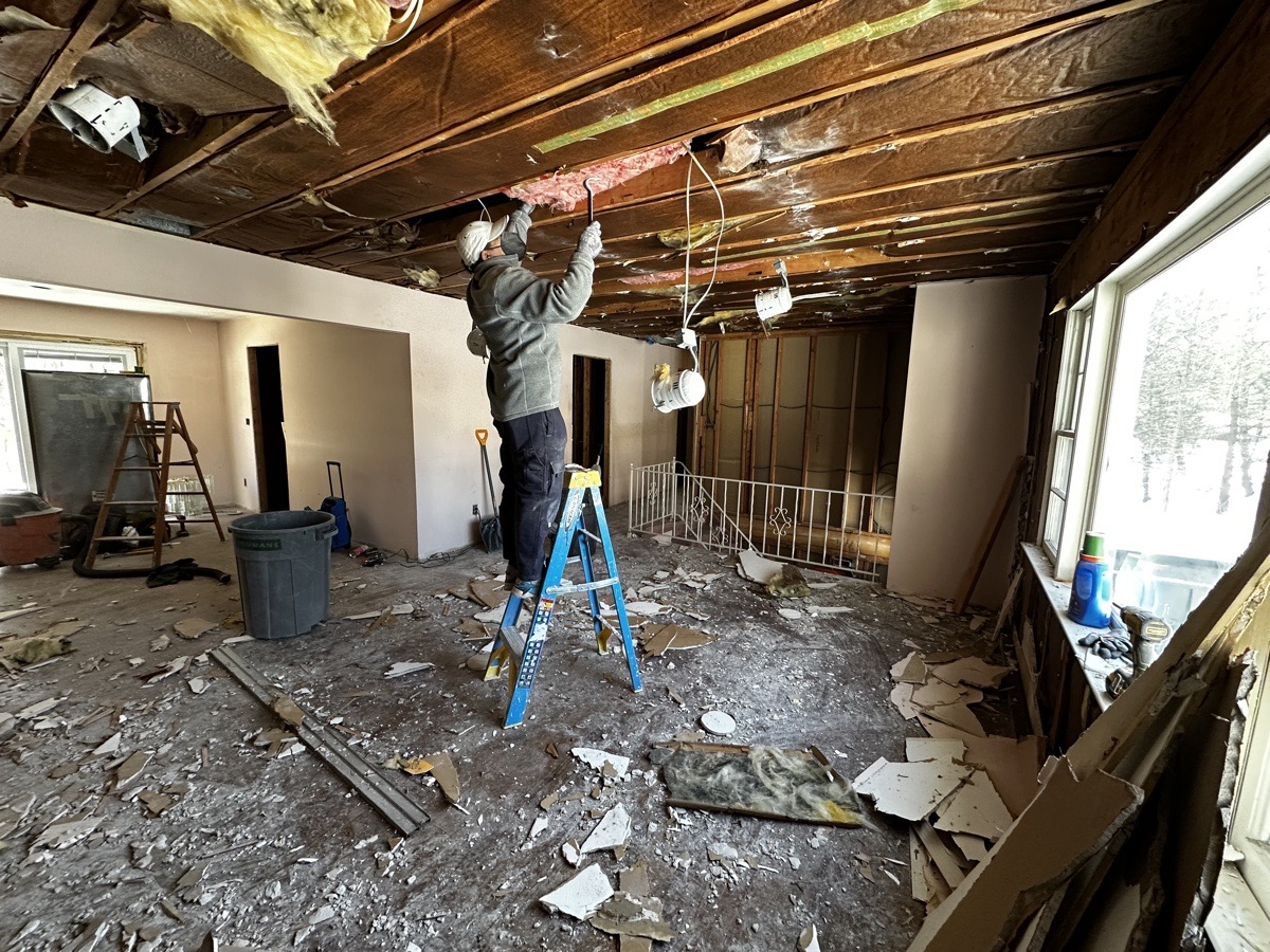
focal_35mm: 14
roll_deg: -1.1
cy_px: 476
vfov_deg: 85.7
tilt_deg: -8.2
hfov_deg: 102.1
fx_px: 514
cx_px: 635
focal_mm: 2.22
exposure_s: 1/99
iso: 250
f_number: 2.2
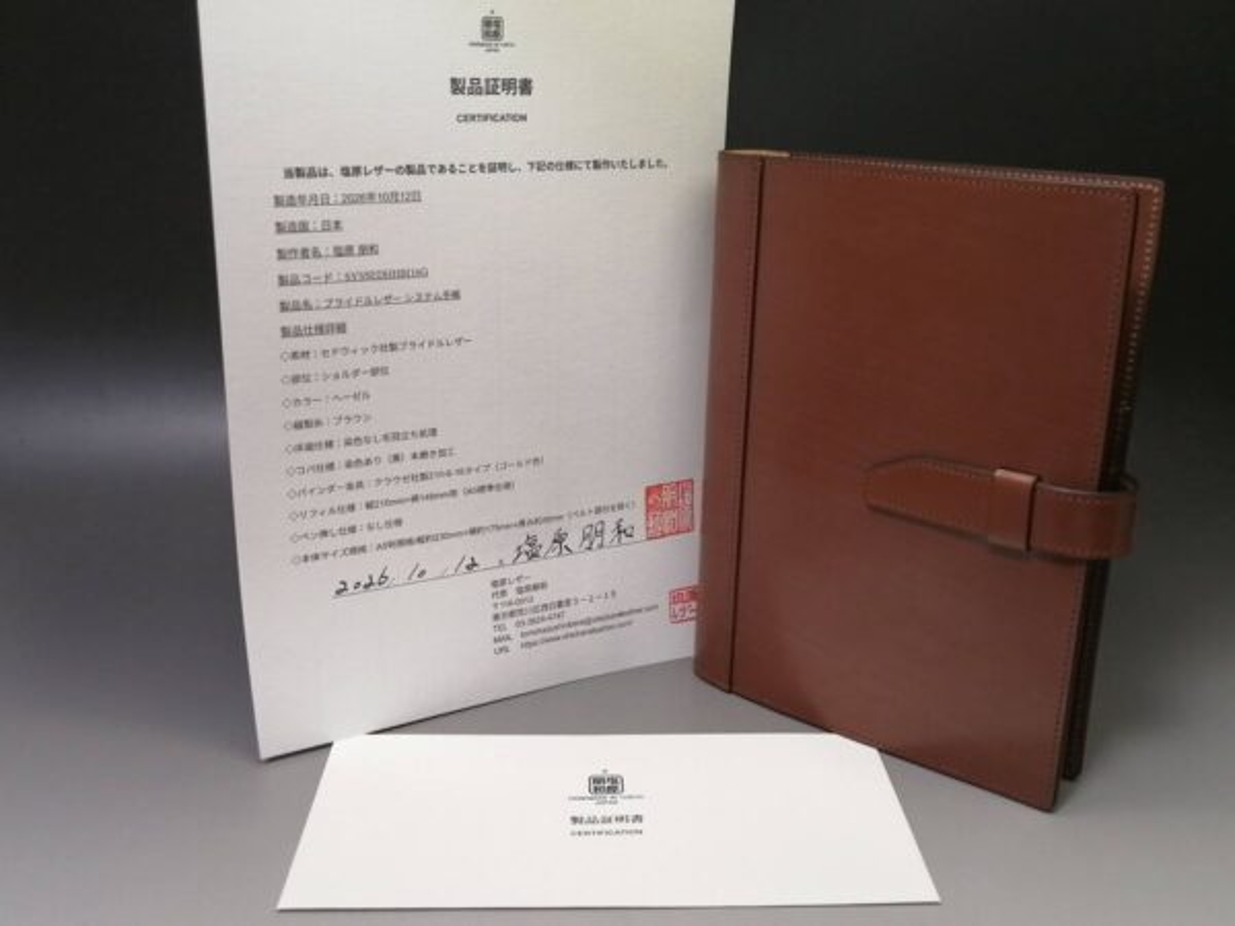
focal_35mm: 35
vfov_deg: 40.7
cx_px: 618
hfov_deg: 52.6
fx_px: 1249
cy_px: 463
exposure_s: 1/50
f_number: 1.8
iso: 80
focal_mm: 3.62
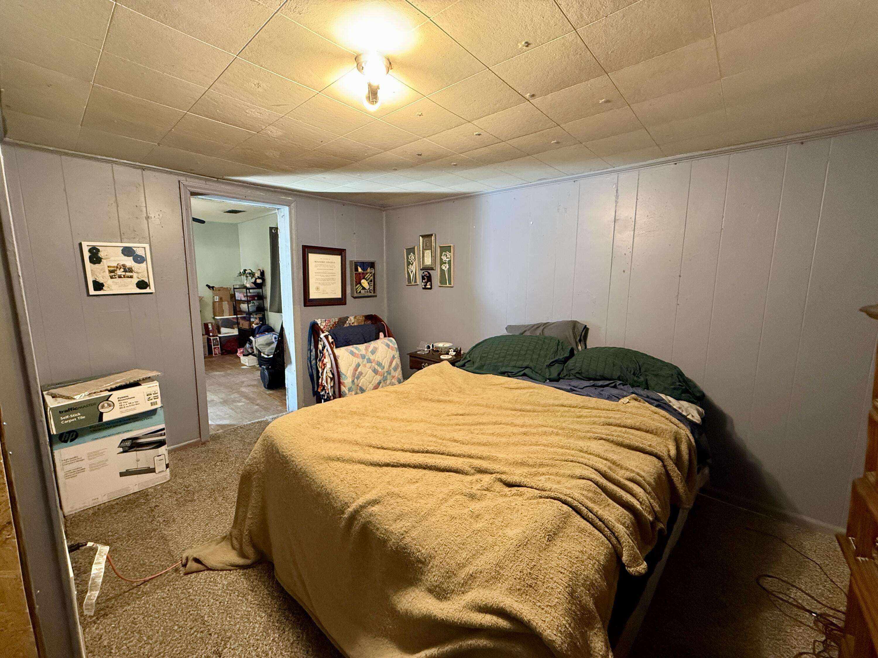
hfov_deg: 102.1
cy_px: 329
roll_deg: -0.1
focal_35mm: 14
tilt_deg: -8.0
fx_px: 355
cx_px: 439
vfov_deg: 85.7
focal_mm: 2.22
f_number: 2.2
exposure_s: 1/60
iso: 640
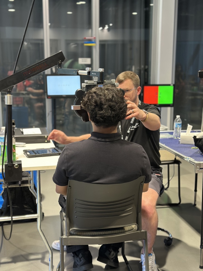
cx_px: 102
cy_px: 136
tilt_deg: -9.3
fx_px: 375
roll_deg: -0.9
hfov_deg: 30.3
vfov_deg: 39.7
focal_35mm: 48
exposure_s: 1/60
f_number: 1.78
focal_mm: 6.86
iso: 250
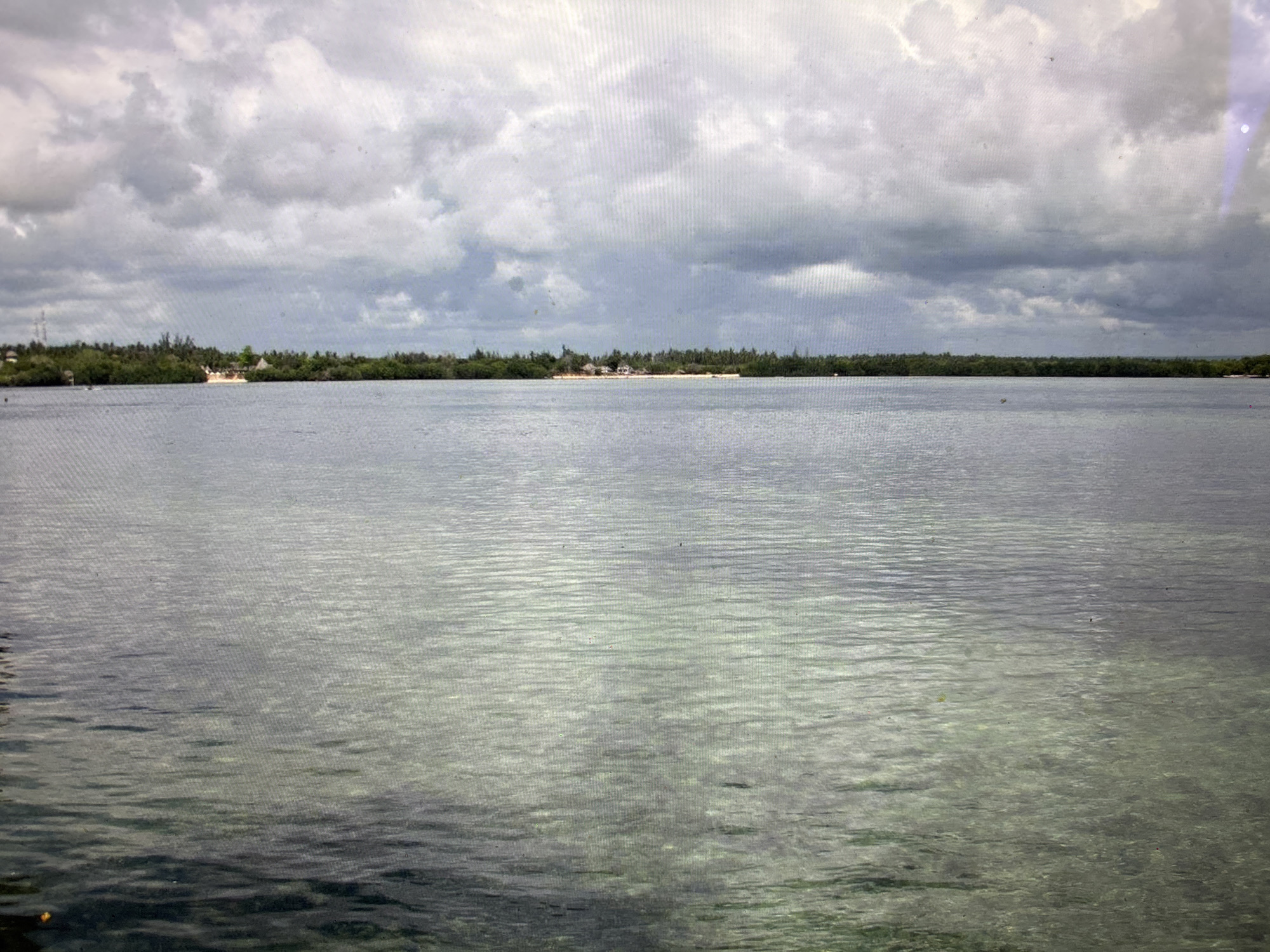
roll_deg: +0.6
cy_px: 476
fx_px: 954
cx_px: 635
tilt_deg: -5.2
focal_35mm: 26
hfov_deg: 67.3
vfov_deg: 53.1
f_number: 1.6
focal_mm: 5.96
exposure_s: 1/121
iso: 50
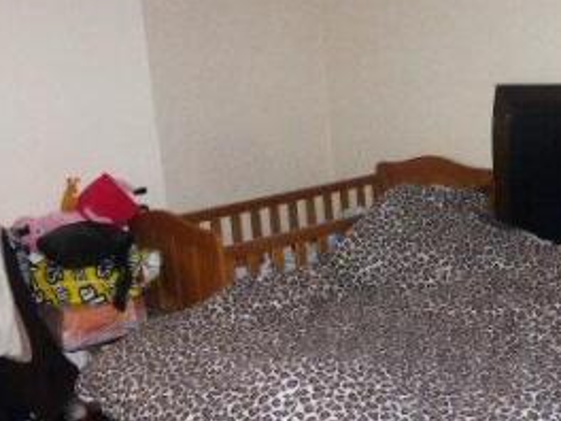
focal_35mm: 53
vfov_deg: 27.4
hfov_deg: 35.6
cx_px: 394
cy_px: 275
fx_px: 859
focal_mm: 4.3
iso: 100
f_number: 3.3
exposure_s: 1/80
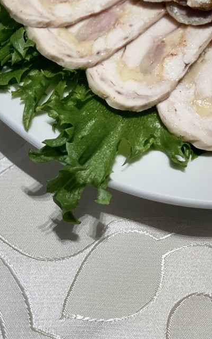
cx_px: 159
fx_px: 1064
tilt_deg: -67.0
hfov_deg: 11.4
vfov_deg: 17.7
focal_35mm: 115
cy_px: -7
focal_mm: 6
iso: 125
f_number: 2
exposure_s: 1/100
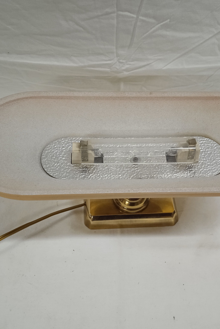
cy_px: 165
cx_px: 133
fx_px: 357
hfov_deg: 34.1
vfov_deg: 49.6
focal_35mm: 39
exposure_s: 1/25
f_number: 2.2
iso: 704
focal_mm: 3.43
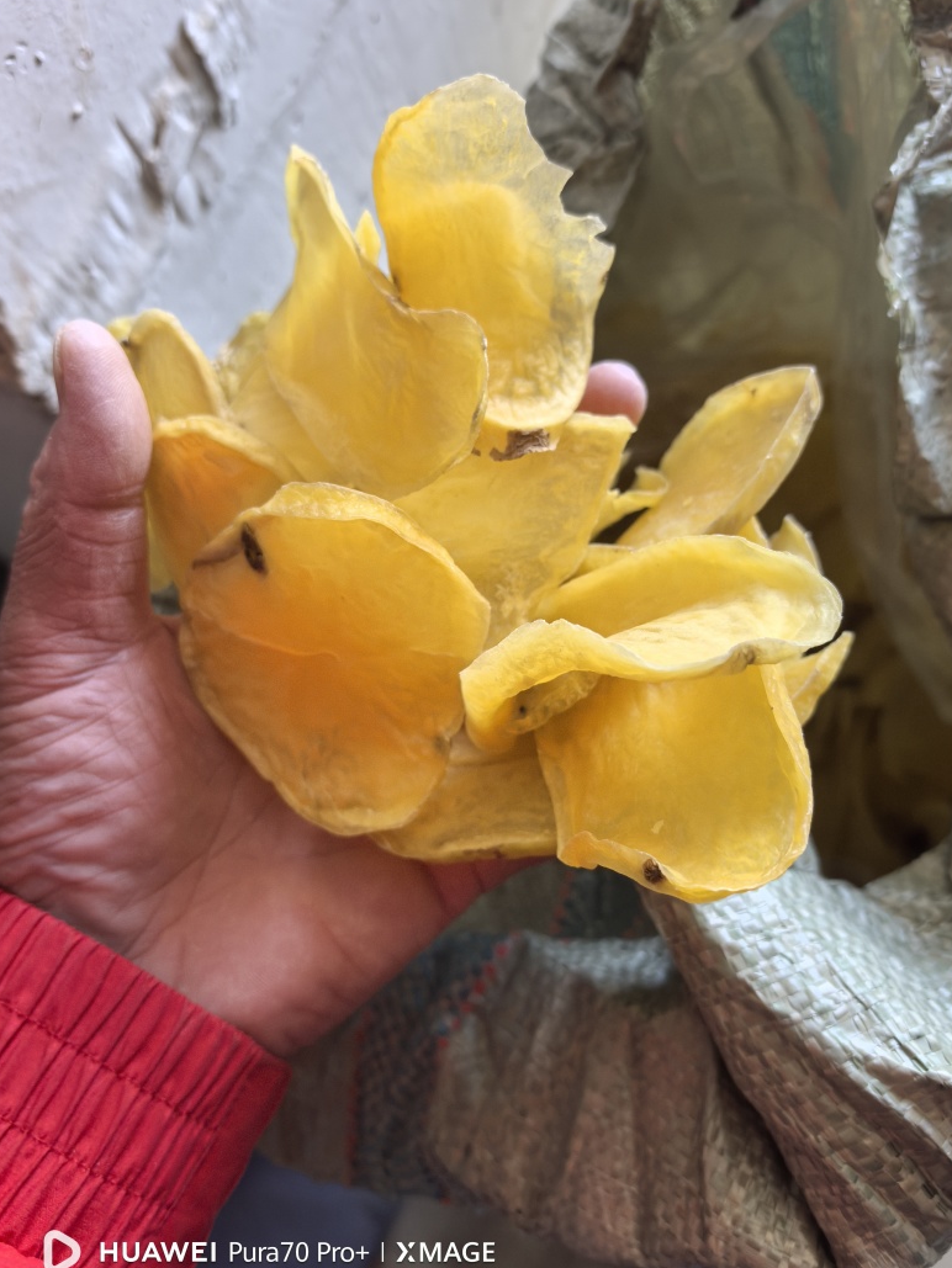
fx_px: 1027
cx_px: 490
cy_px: 644
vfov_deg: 63.4
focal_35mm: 28
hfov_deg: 49.7
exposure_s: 1/635
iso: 2500
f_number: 2
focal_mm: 6.98
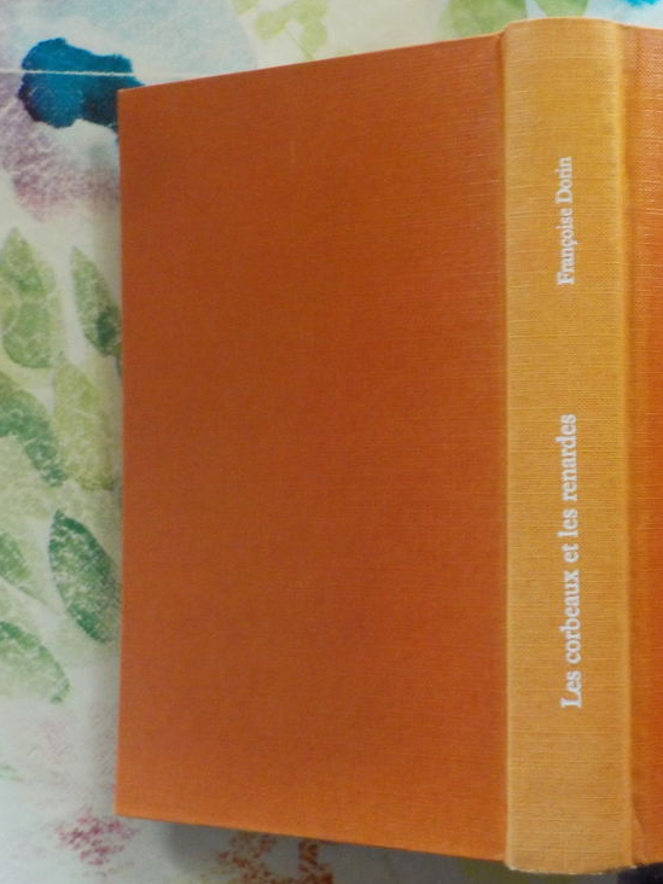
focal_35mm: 41
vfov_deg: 45.8
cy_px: 435
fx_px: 1047
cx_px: 553
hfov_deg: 33.8
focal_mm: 4.1
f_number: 3.3
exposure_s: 1/13
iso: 400
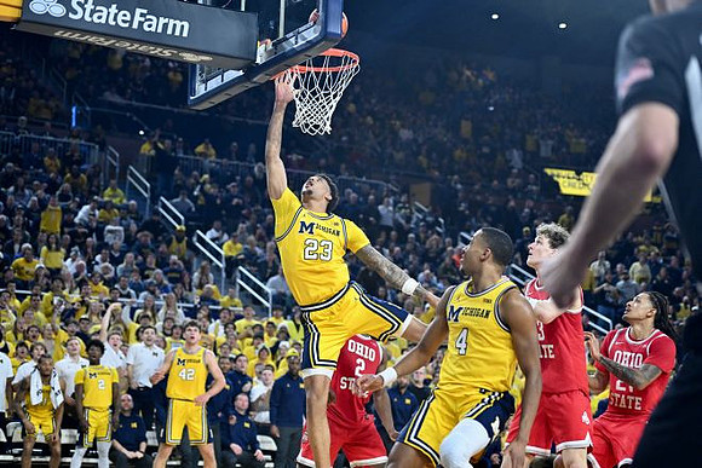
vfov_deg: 19.5
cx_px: 351
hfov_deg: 28.8
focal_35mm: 70
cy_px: 234
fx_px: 1365
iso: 3200
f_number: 2.8
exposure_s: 1/1250
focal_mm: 70
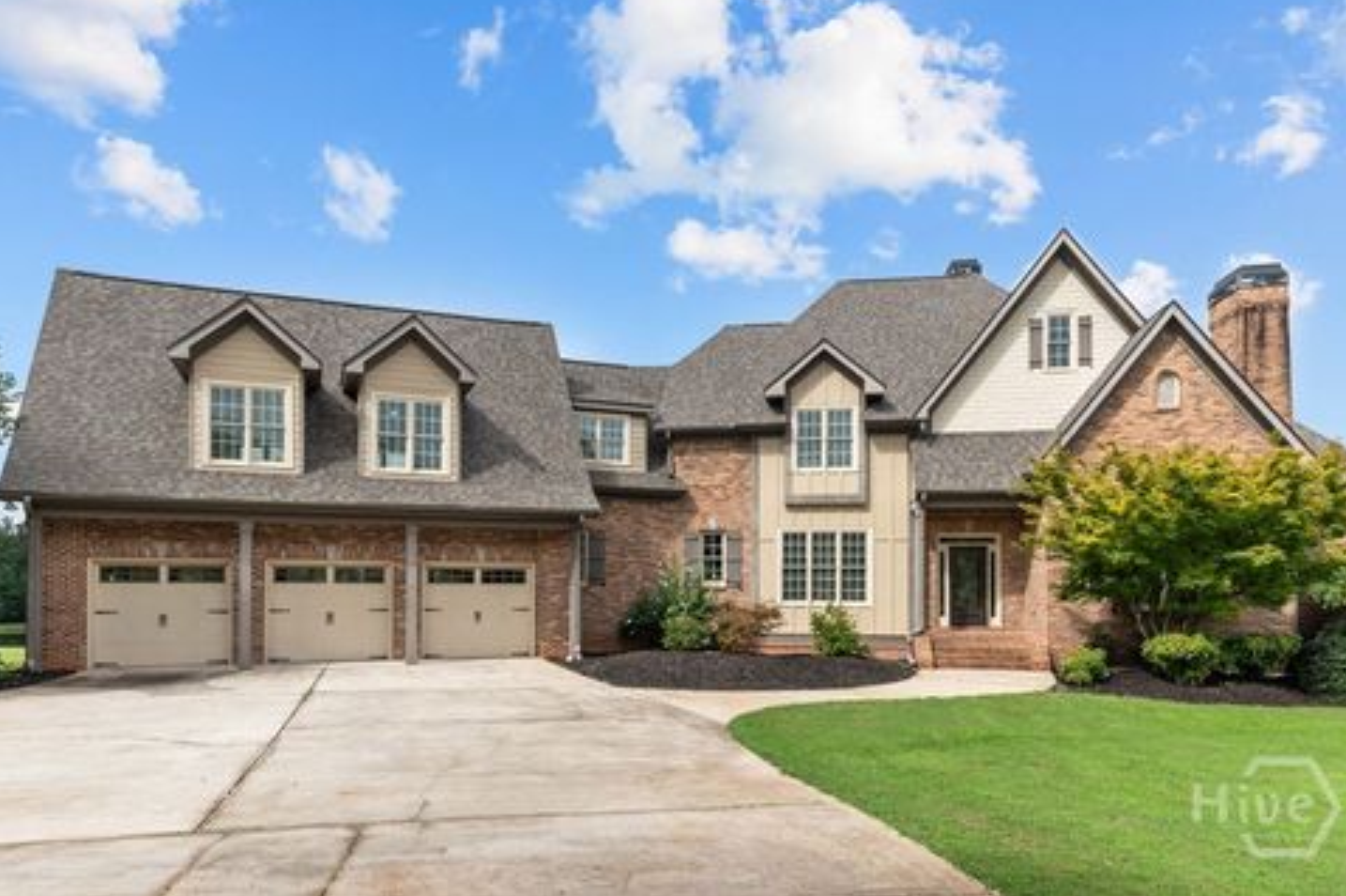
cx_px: 656
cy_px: 431
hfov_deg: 78.6
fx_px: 822
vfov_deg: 57.1
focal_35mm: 22
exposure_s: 1/125
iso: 200
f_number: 11
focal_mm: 21
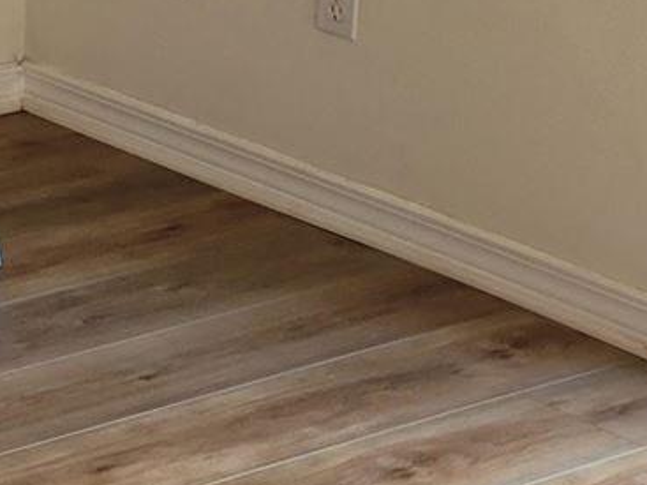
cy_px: -377
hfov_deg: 11.6
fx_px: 2709
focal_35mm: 145
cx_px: -820
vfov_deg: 9.7
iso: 100
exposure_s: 1/120
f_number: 1.8
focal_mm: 5.4
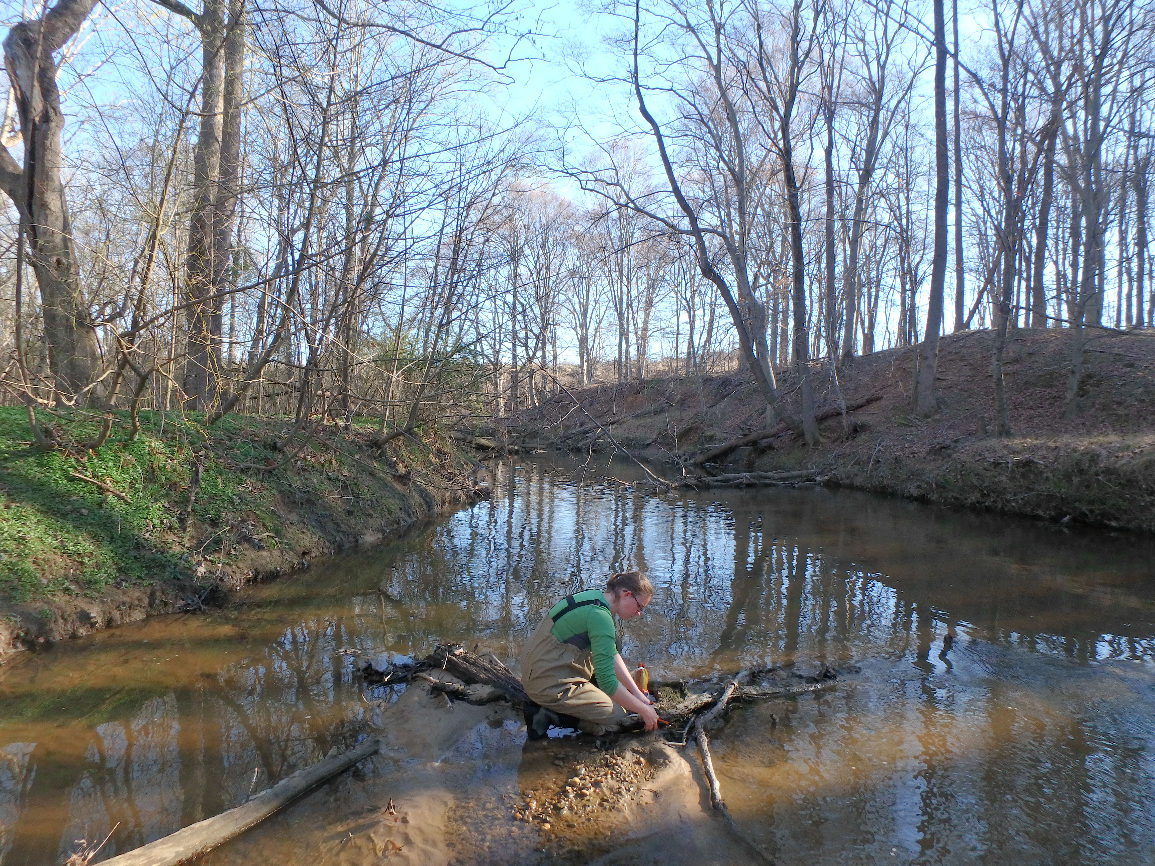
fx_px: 701
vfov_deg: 63.4
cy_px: 433
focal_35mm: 21
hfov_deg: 79.0
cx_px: 578
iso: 125
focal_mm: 3.7
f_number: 3.5
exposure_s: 1/250
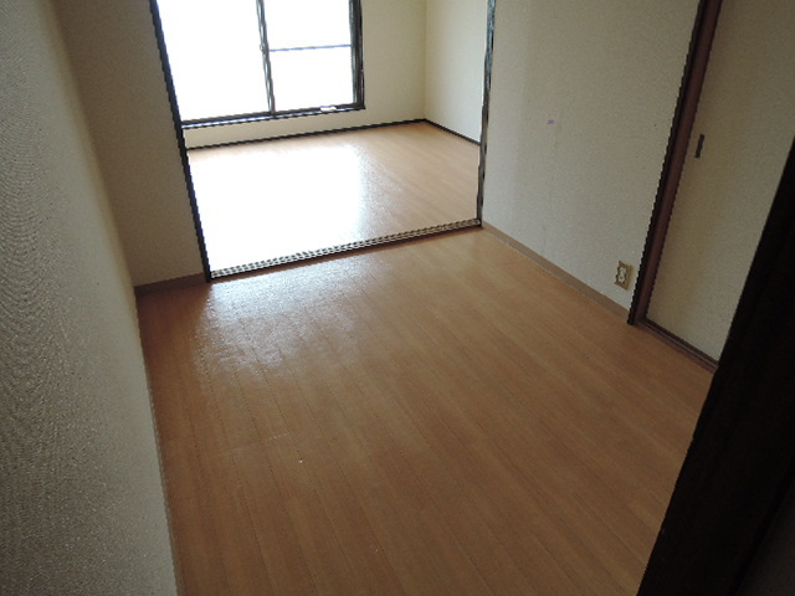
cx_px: 398
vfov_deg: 56.8
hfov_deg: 71.6
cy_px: 298
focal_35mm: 24
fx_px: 551
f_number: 2.8
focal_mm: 5.1
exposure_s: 1/30
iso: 160
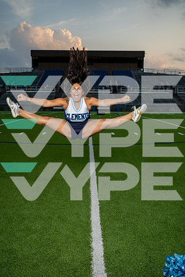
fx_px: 270
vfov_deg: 54.4
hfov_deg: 37.9
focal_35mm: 35
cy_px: 138
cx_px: 92
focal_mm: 35
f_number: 4
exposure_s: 1/250
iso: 400
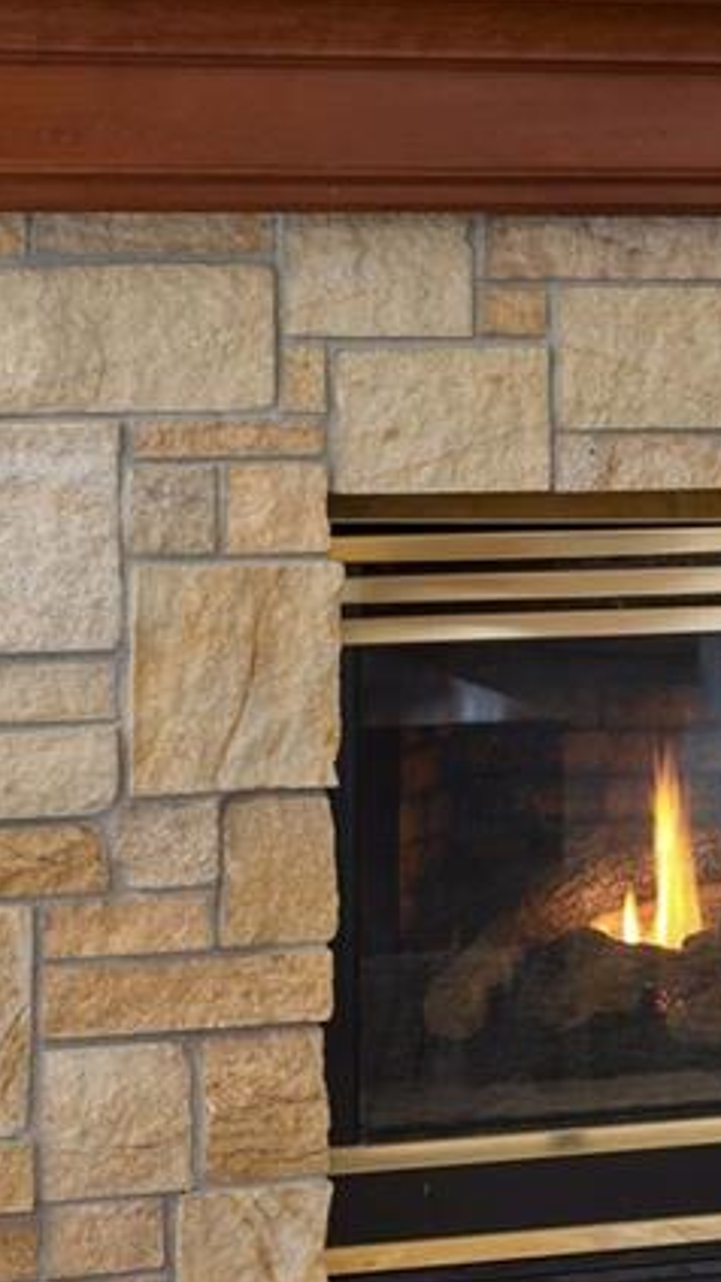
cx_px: 715
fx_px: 4044
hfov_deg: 10.1
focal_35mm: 119
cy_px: 155
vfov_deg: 17.8
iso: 400
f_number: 9
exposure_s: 1/4
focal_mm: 40
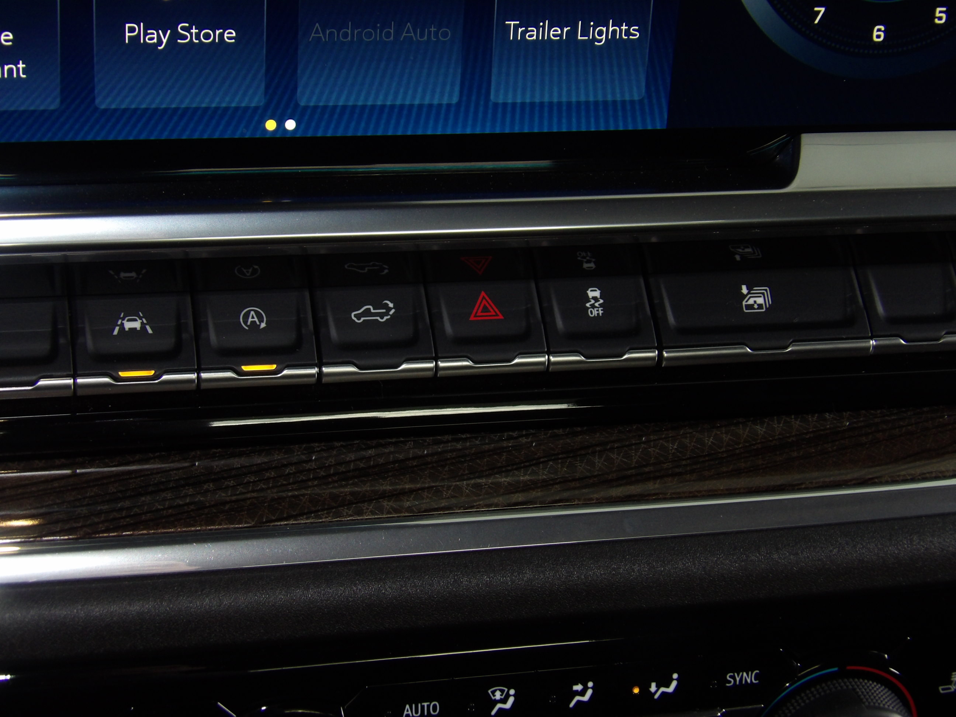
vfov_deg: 20.4
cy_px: 358
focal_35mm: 72
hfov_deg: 27.0
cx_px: 478
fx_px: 1988
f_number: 4.1
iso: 200
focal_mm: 13
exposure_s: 1/43
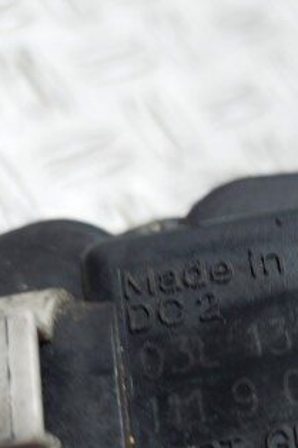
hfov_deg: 24.1
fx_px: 659
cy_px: 340
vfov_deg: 36.6
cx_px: 314
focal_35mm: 53
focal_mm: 5.23
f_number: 1.8
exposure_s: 1/25
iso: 64
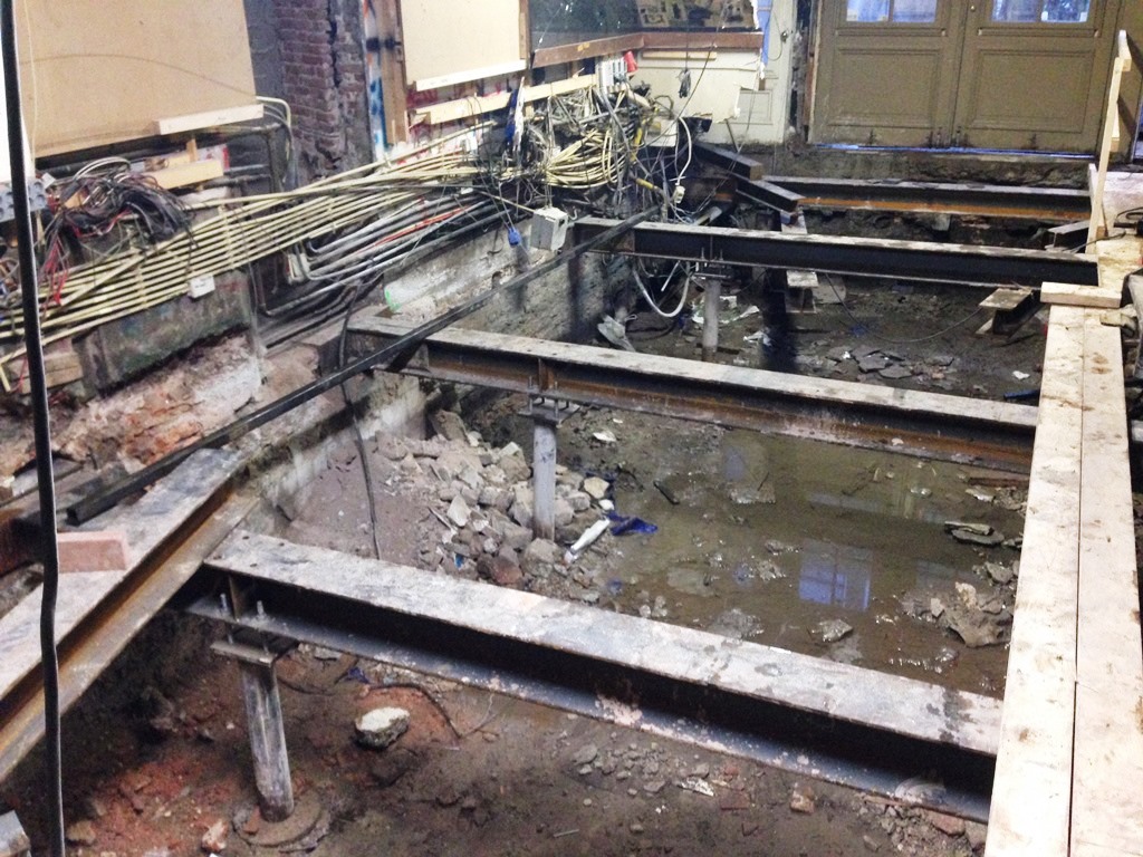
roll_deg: +0.9
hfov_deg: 55.4
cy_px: 428
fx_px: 1090
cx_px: 572
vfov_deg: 42.9
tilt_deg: -24.3
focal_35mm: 33
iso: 400
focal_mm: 4.12
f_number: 2.4
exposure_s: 1/17
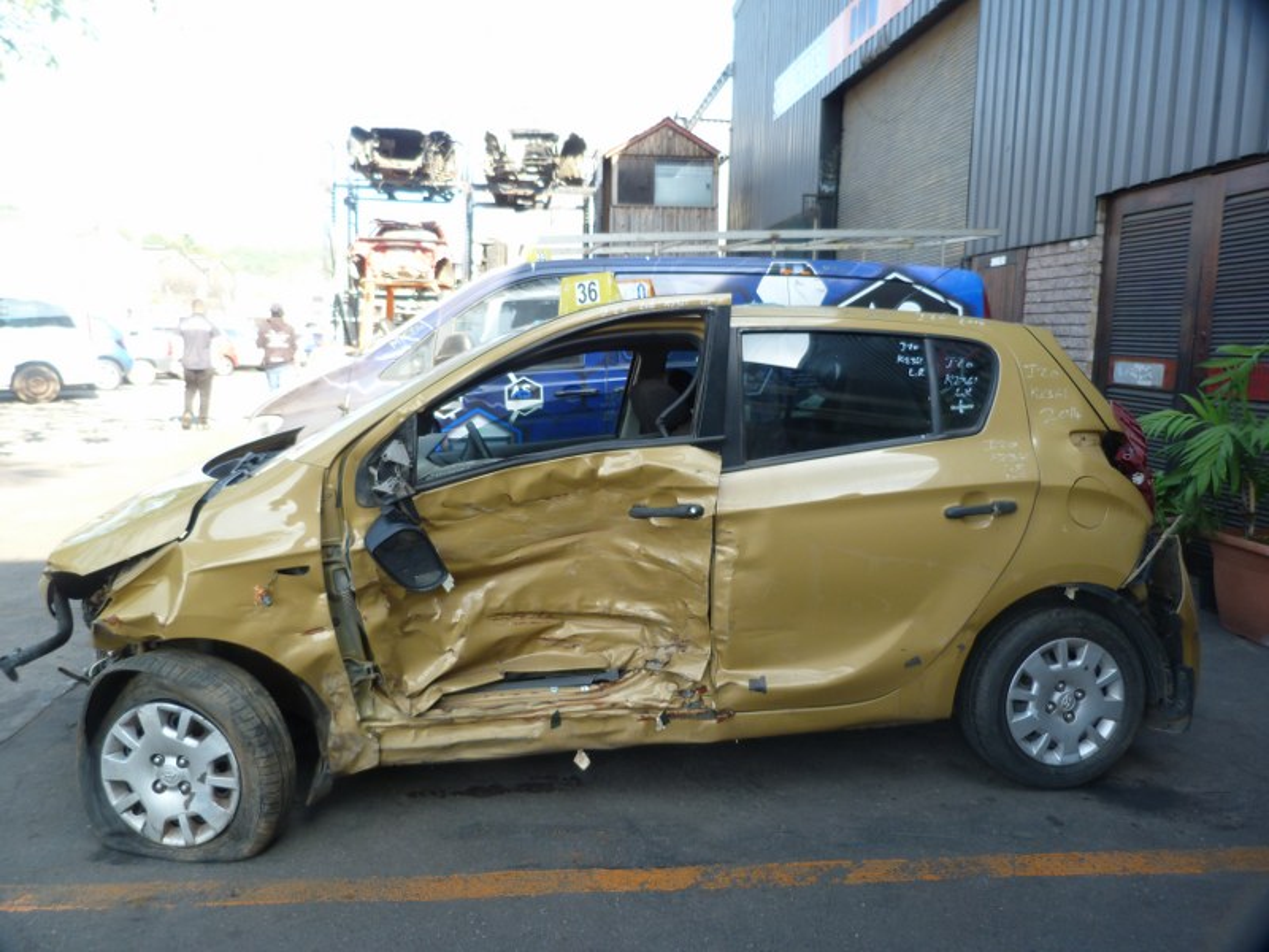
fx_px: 916
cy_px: 476
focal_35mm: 25
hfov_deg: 69.4
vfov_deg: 54.9
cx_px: 634
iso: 80
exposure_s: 1/80
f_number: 2.8
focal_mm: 4.5
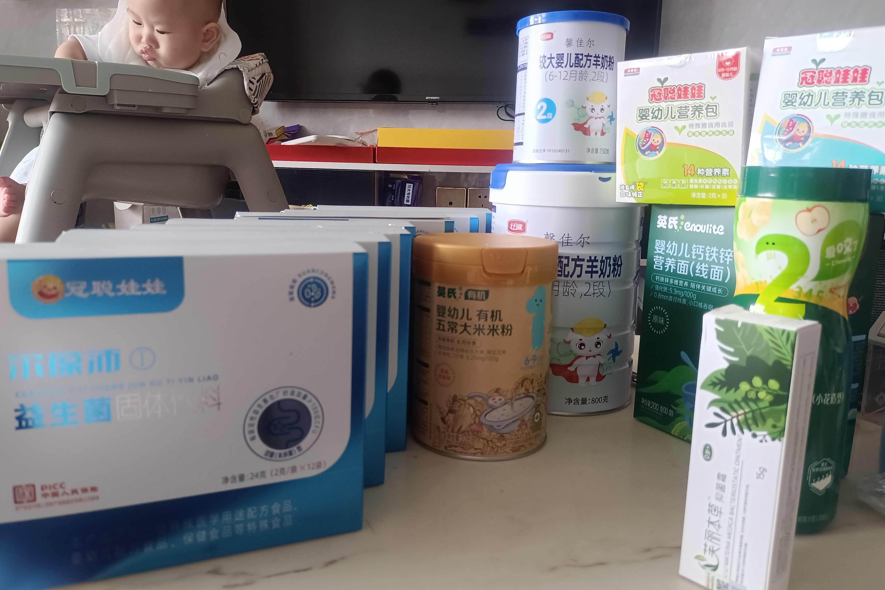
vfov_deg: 47.9
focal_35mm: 27
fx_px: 664
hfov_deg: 67.4
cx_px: 442
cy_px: 298
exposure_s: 1/50
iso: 590
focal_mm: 4.71
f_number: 1.79
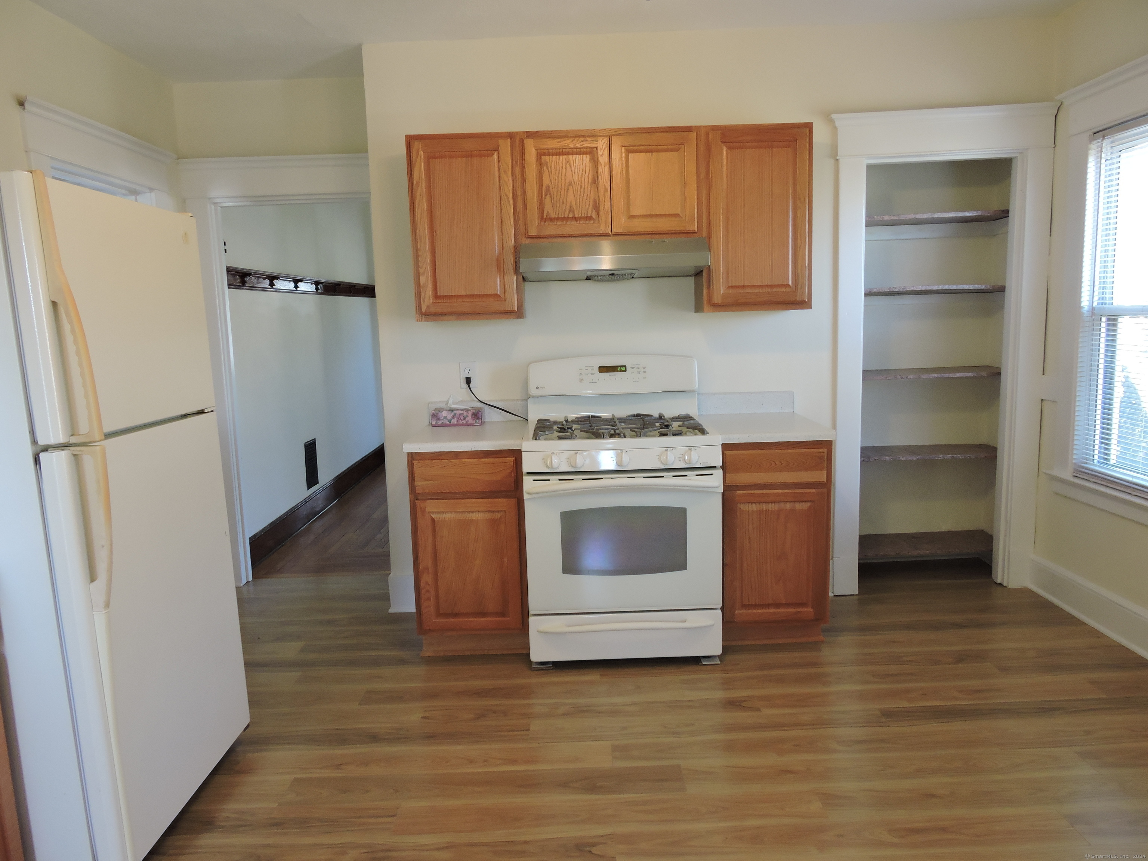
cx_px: 574
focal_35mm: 24
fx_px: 796
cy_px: 430
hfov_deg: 71.6
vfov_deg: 56.8
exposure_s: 1/30
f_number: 3.3
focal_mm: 4.3
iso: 220
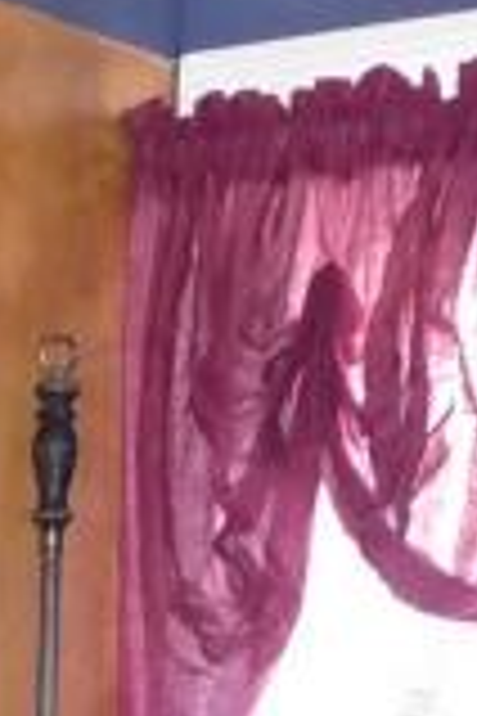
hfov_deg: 6.7
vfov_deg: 10.2
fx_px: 3736
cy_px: 1369
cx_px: -873
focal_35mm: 188
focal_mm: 4.7
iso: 320
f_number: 3.3
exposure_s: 1/30
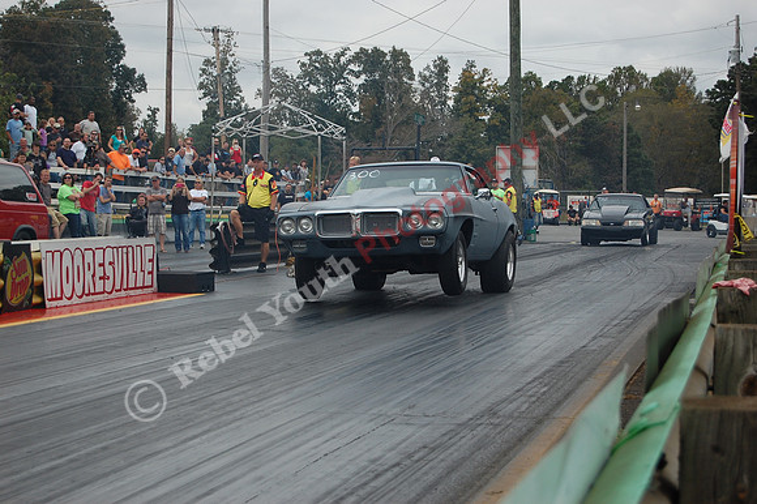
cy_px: 252
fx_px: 1734
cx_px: 378
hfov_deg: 24.6
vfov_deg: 16.5
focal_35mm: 82
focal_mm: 55
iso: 320
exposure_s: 1/1000
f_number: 5.6
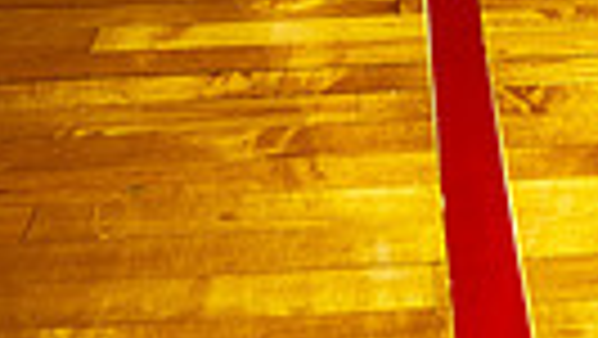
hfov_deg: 18.8
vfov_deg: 9.0
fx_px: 1793
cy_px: -617
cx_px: 477
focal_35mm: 113
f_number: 5
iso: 200
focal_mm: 32
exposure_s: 1/250
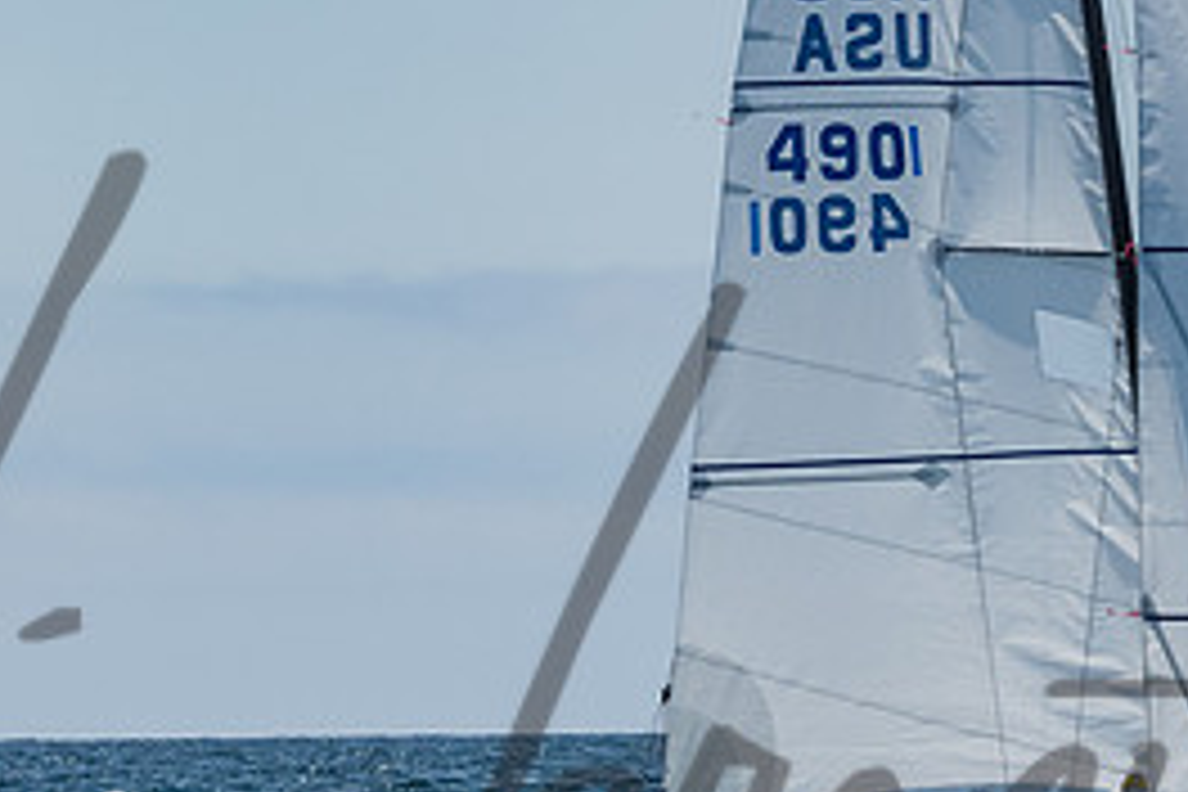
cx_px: 802
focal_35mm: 519
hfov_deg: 4.0
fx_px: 17126
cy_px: 792
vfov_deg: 2.6
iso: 640
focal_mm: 155
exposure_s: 1/1600
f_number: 14
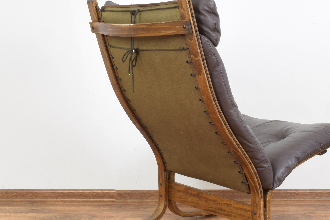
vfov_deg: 20.0
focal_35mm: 68
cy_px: 94
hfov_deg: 29.5
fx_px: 623
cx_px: 209
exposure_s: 5
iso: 100
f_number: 25
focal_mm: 22
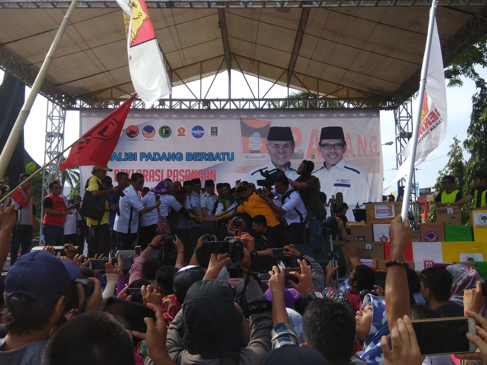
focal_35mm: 21
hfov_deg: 79.0
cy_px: 182
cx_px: 244
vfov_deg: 63.4
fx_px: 295
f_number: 2
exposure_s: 1/897
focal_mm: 3.57
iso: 100
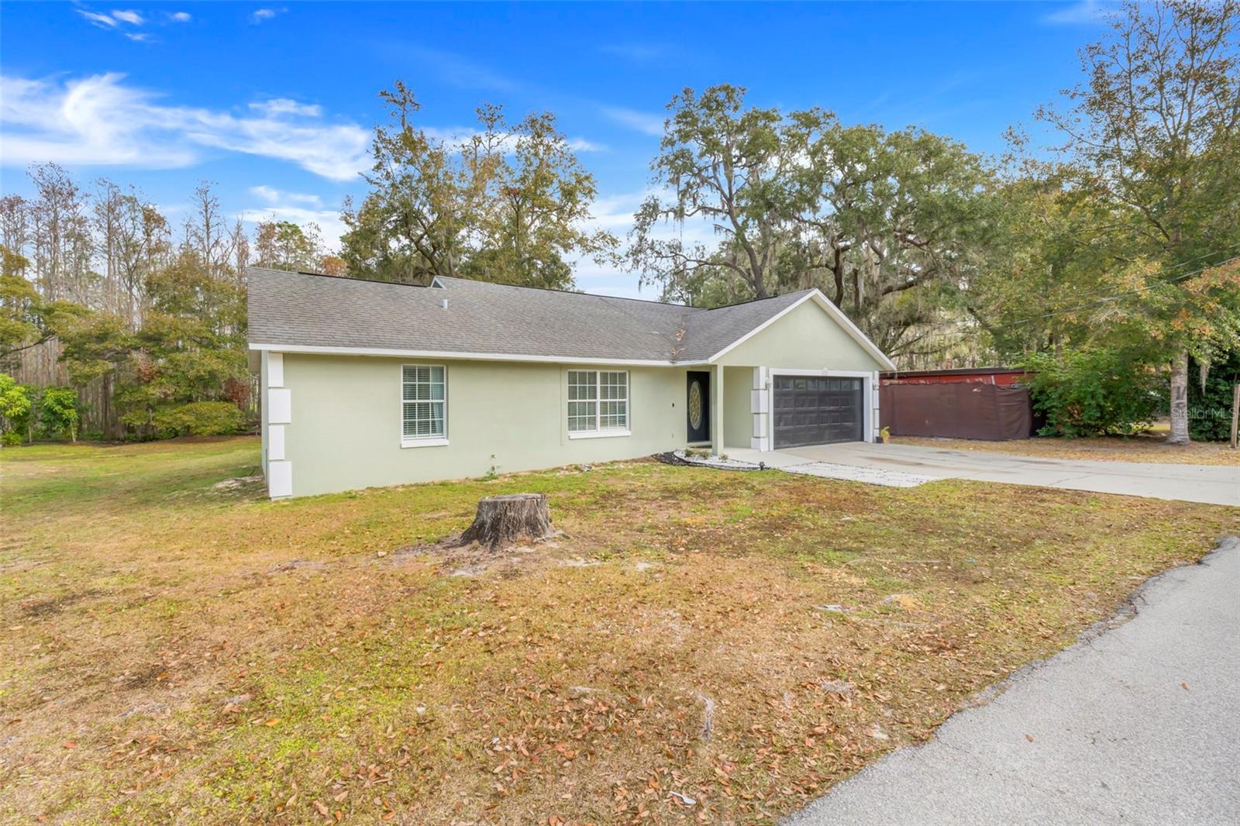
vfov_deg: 74.6
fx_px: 542
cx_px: 620
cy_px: 413
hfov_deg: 97.6
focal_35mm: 16
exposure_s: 1/40
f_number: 8
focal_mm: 10.5
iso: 250
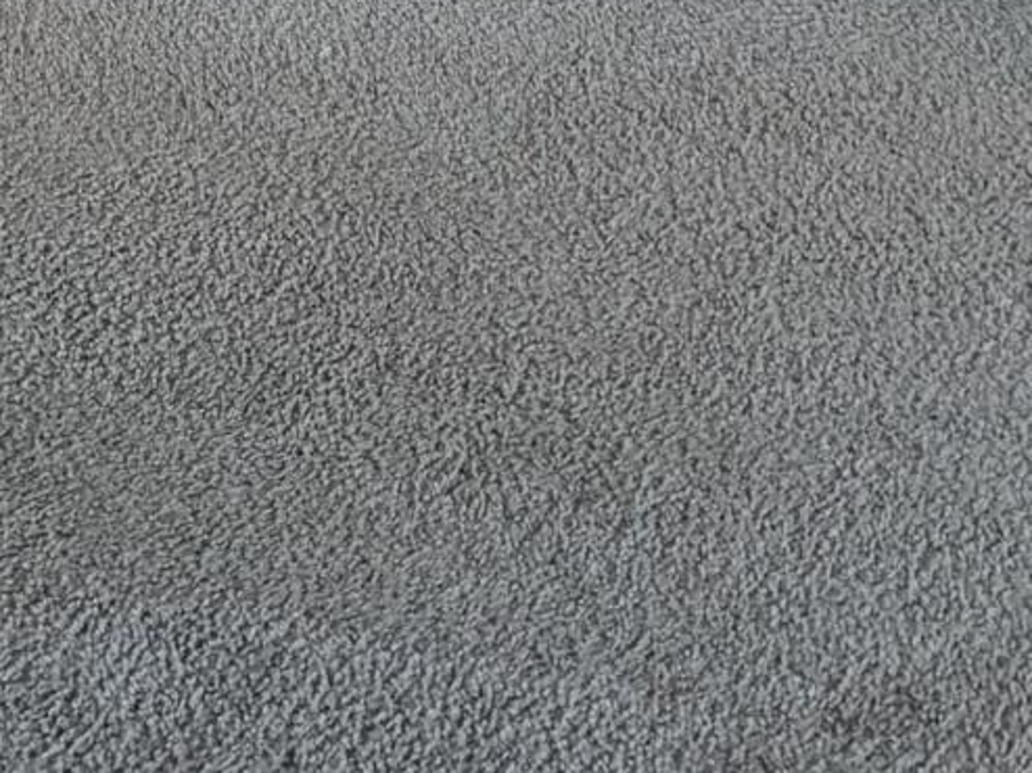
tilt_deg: -11.6
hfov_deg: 12.2
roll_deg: +1.6
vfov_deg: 8.4
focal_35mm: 158
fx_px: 4708
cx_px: -280
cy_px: -1220
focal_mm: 5.96
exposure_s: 1/60
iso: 100
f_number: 1.6
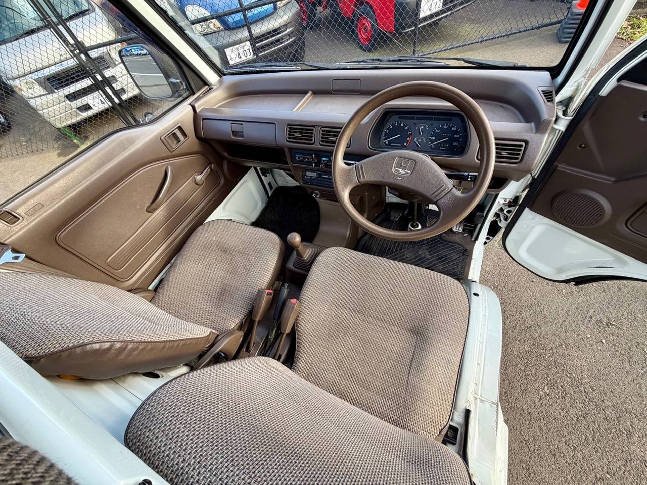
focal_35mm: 14
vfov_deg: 85.7
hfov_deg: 102.1
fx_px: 262
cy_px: 242
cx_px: 324
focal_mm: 2.22
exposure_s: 1/121
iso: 64
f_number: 2.2
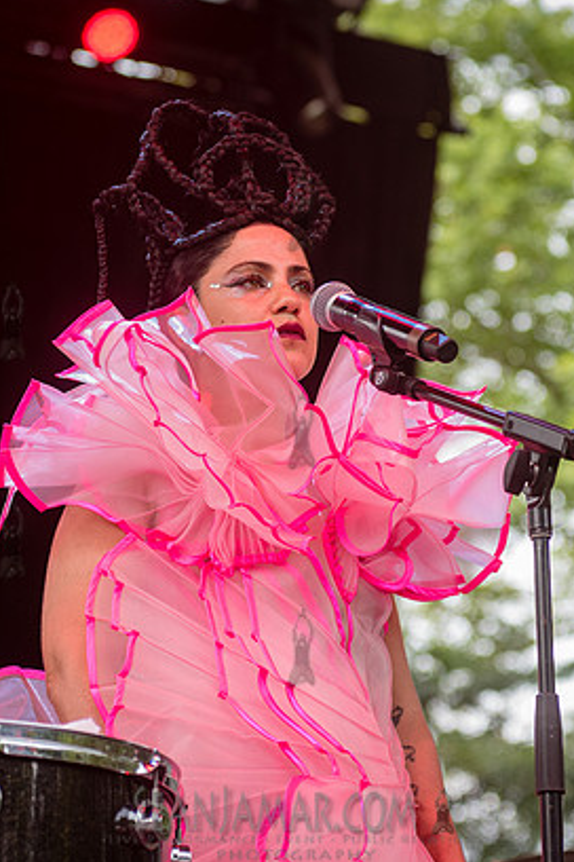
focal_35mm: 135
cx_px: 233
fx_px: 3228
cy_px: 410
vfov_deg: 15.2
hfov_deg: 10.2
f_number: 4
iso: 1000
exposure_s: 1/320
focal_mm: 80
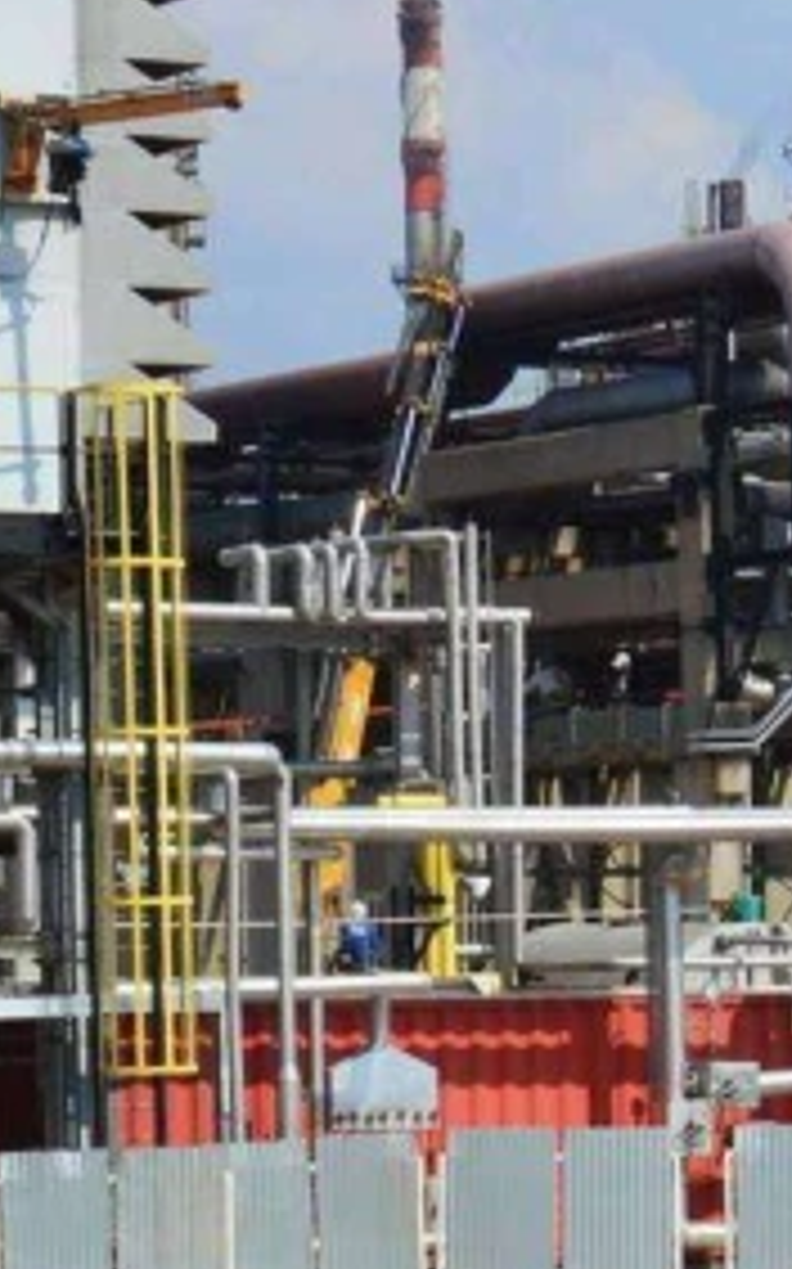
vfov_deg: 12.0
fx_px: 5941
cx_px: 1454
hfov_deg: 7.4
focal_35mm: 172
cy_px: 1429
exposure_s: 1/500
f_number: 11
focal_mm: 31
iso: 360
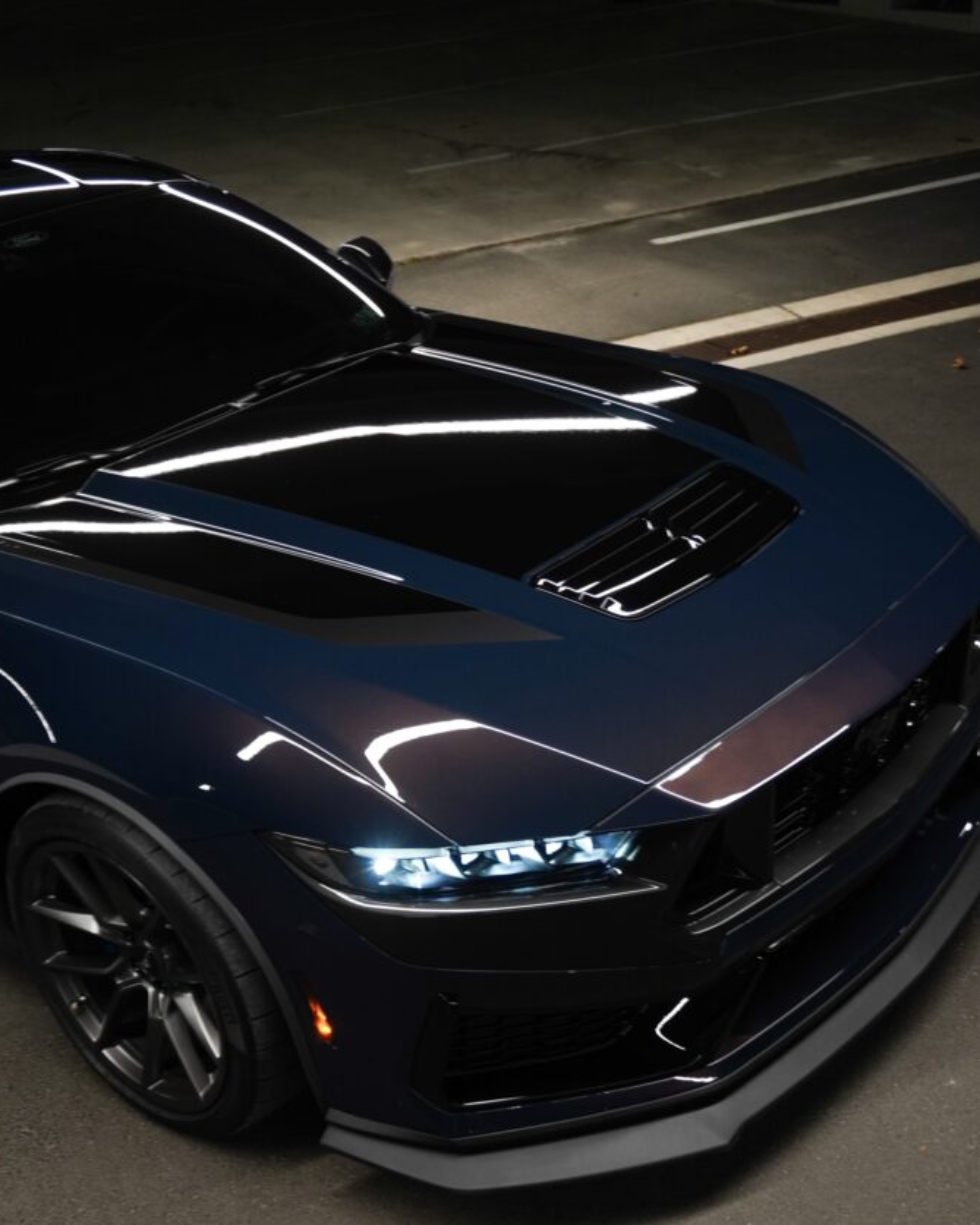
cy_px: 699
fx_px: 1688
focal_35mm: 47
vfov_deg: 39.8
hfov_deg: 32.4
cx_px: 481
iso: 500
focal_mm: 27
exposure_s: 1/60
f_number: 4.5
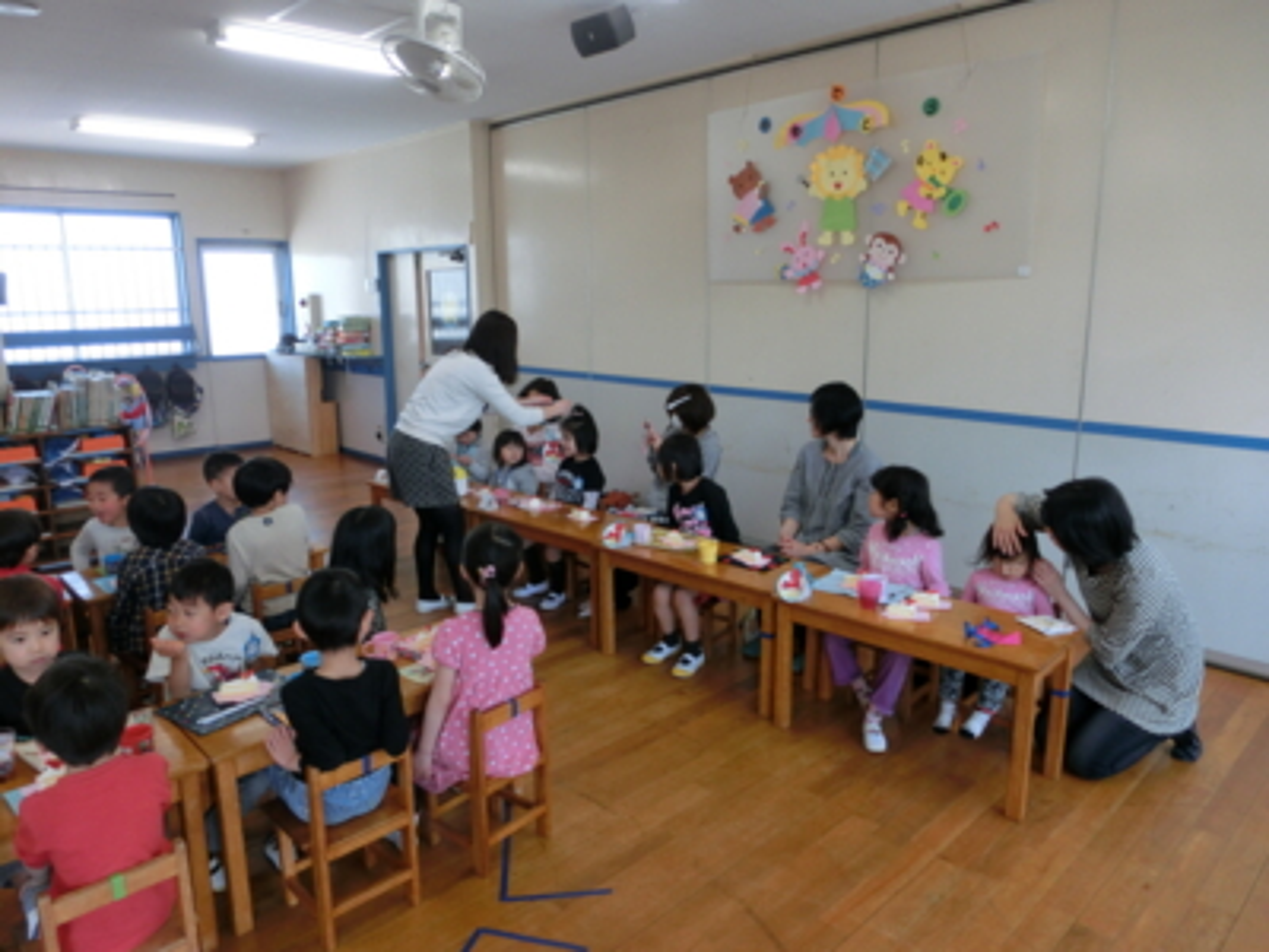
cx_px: 634
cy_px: 476
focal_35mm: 24
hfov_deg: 71.6
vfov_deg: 56.8
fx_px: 880
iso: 125
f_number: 3
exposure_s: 1/125
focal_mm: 4.24
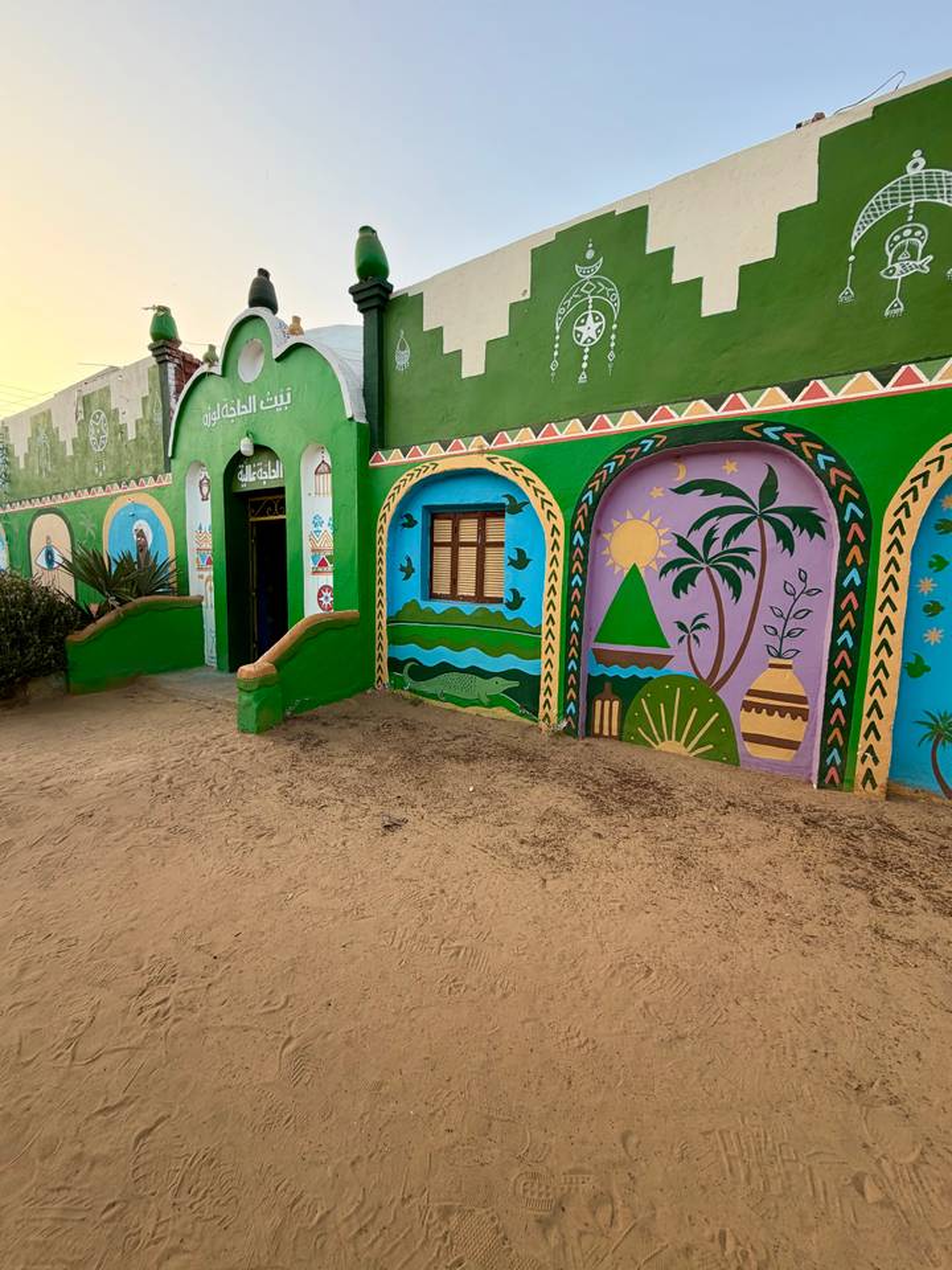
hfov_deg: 85.7
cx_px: 476
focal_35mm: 14
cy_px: 635
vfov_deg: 102.1
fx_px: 513
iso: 40
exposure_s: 1/188
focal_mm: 2.22
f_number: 2.2
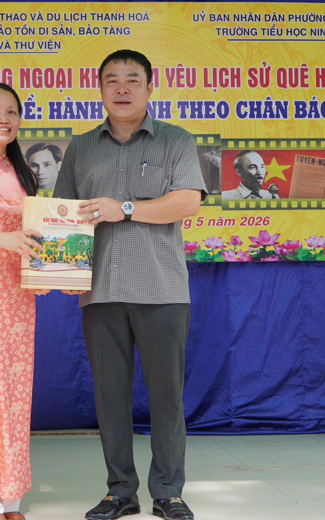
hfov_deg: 16.2
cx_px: 54
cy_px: 264
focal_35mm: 80
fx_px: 1134
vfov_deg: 25.8
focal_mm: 34
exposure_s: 1/80
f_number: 4.5
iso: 100
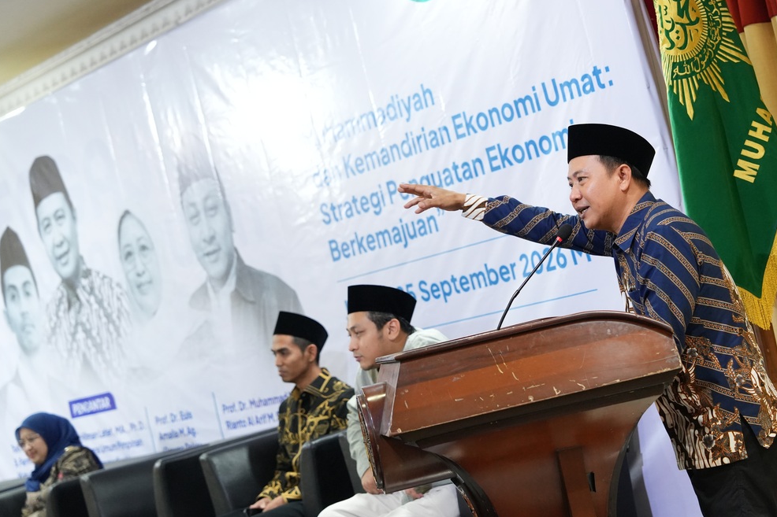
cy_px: 261
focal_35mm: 71
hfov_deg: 28.5
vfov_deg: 19.2
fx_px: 1532
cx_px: 388
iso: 4000
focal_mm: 70
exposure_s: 1/100
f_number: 2.8
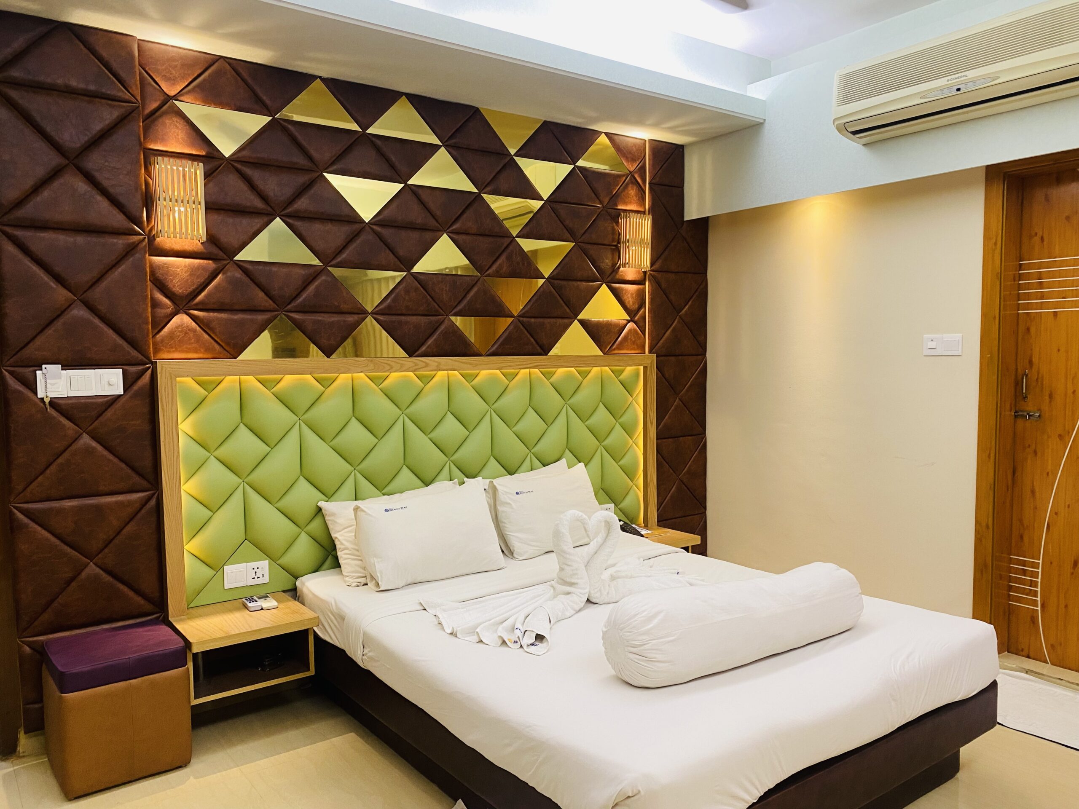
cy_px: 404
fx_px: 810
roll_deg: +0.6
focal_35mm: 26
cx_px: 540
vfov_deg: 53.1
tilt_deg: -4.2
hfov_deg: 67.3
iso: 100
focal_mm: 4.25
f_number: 1.8
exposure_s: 1/50
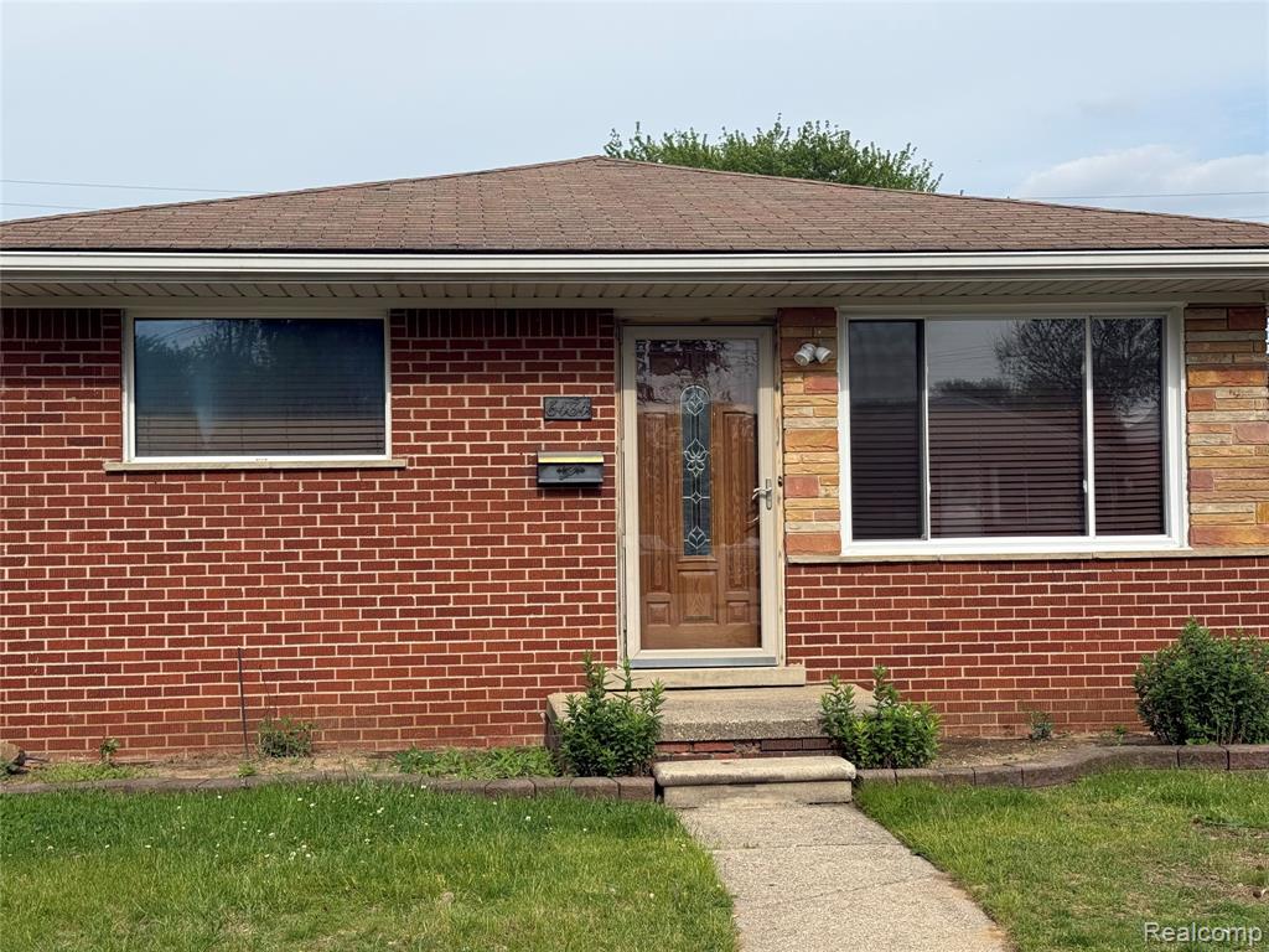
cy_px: 476
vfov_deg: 30.3
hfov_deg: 39.7
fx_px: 1760
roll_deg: +0.8
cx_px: 634
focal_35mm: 48
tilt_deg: +1.3
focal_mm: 6.76
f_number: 1.78
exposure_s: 1/3226
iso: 64
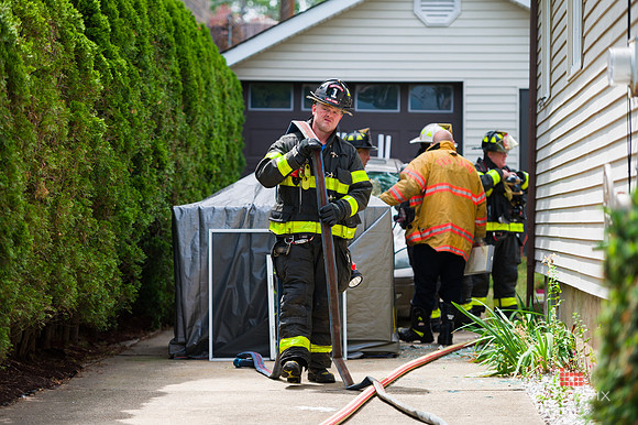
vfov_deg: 11.0
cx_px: 319
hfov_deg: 16.4
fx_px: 2214
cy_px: 212
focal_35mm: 125
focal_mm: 125
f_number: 3.2
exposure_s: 1/1000
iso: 200
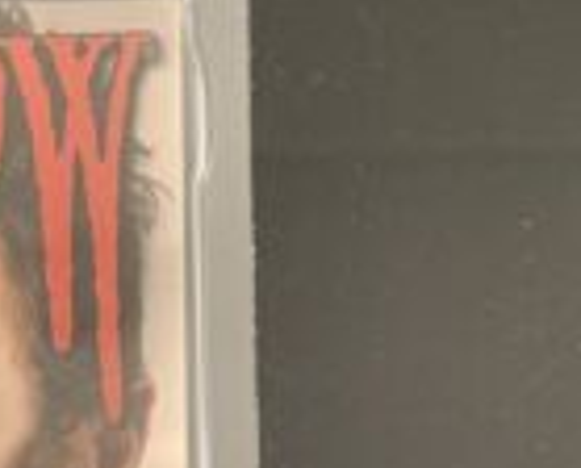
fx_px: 1673
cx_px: -251
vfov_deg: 13.9
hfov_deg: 17.9
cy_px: 875
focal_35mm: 97
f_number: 1.8
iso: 160
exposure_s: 1/60
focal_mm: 4.25
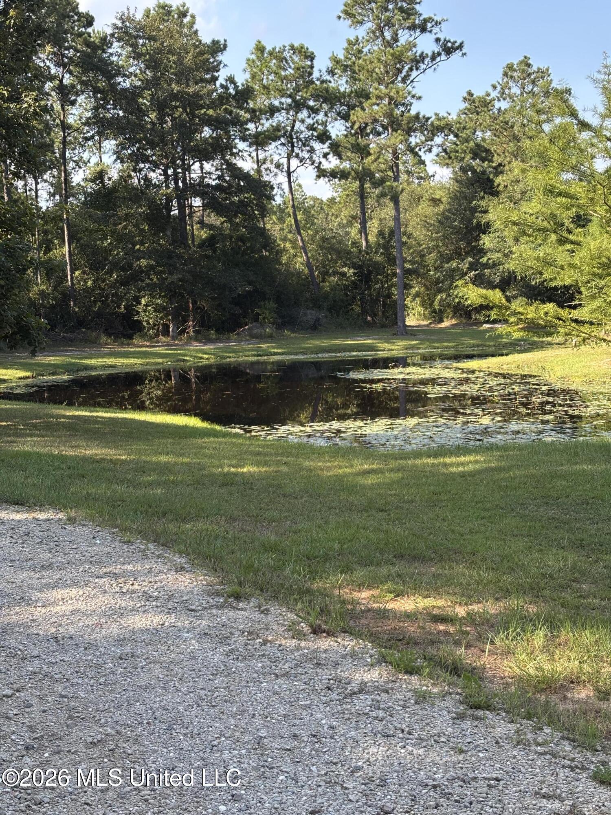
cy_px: 408
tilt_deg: -4.8
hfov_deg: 28.0
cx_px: 306
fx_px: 1224
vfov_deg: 36.8
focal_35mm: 52
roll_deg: +0.6
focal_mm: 5.96
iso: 32
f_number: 1.6
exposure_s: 1/456
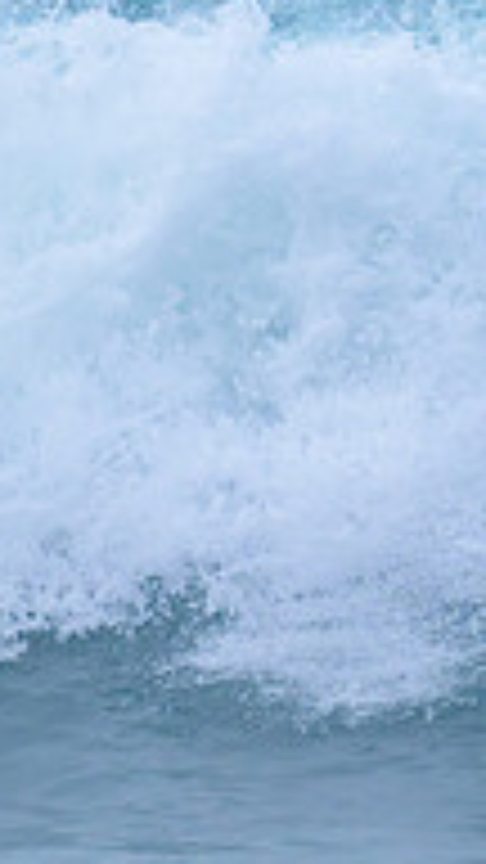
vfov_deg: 1.0
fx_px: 48867
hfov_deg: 0.6
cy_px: 351
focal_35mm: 2133
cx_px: 1088
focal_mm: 650
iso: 1600
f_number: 11
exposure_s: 1/1250
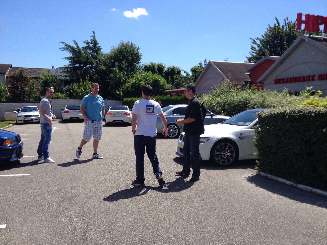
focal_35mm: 35
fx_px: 331
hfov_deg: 52.6
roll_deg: -2.0
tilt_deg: -3.8
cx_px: 164
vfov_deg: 40.7
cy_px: 122
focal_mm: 4.28
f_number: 2.4
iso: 50
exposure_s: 1/1493
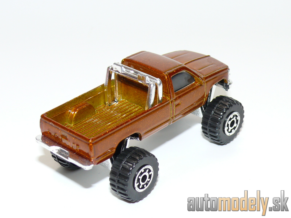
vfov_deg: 17.0
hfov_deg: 22.5
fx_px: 731
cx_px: 146
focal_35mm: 87
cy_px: 109
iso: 100
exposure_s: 1/30
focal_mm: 12.2
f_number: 4
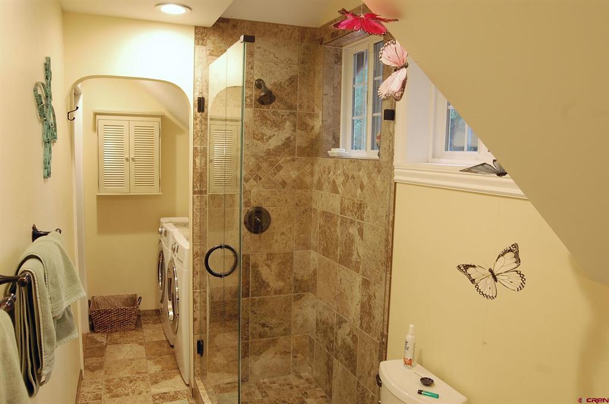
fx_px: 456
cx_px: 304
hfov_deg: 67.5
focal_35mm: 27
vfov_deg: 47.8
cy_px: 202
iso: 800
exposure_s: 1/20
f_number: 6.3
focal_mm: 18
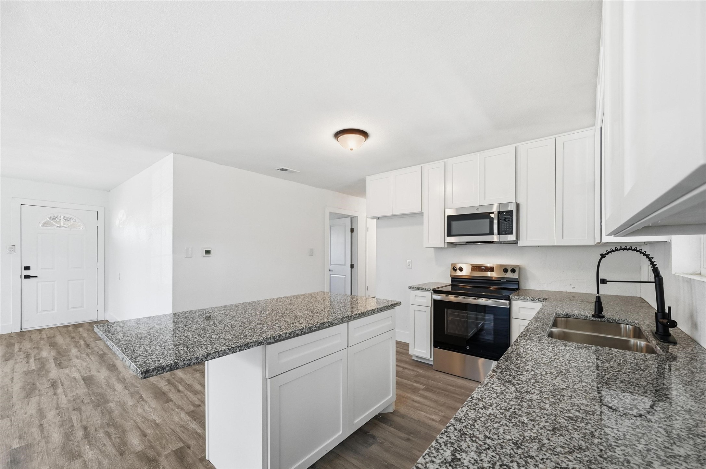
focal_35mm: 14
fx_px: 274
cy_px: 234
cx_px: 353
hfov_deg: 104.3
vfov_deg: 81.1
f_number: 7.1
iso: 1000
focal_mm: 14
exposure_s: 1/1250
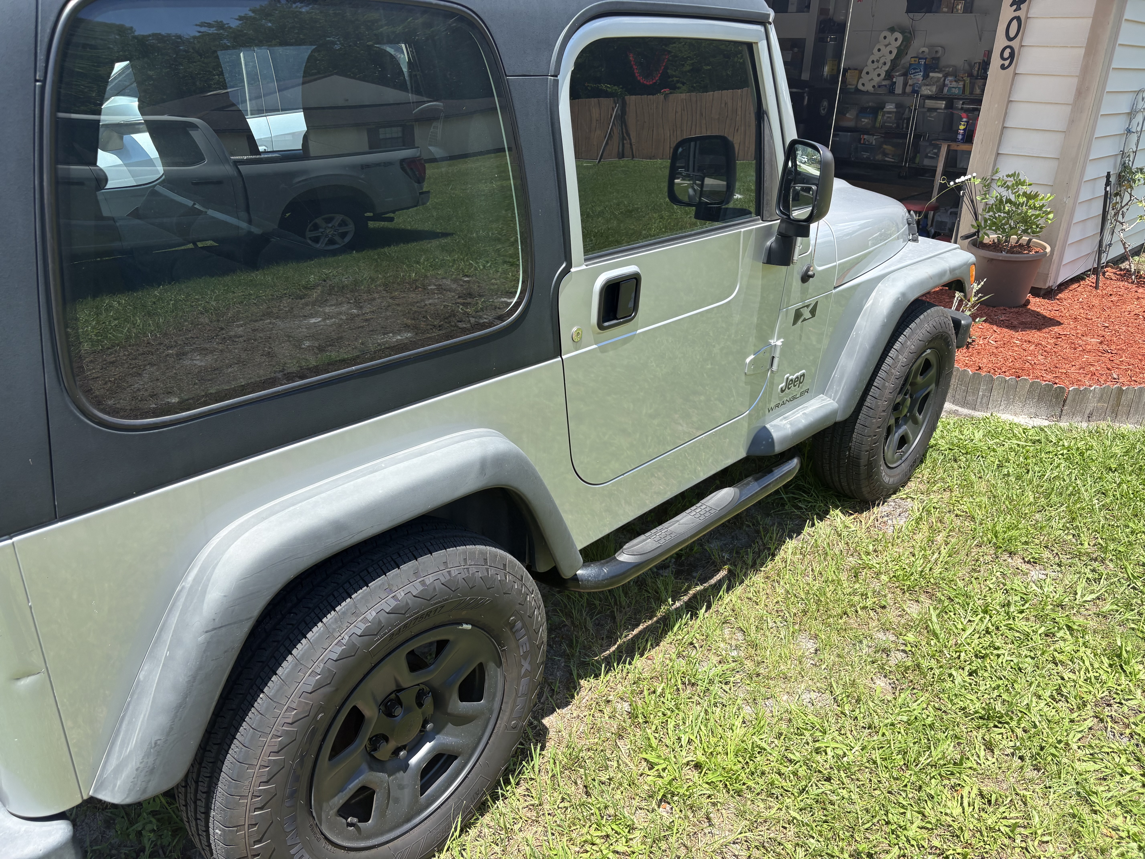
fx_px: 860
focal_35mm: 26
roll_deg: -2.0
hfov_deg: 67.3
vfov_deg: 53.1
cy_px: 430
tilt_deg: -22.0
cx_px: 572
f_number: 1.6
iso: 50
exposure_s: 1/1263
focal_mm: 5.96
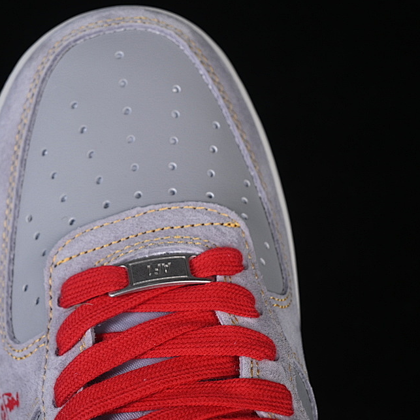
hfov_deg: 16.2
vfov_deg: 16.3
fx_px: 1469
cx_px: 131
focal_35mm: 107
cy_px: 223
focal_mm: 50
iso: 160
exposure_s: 1/60
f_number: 7.1
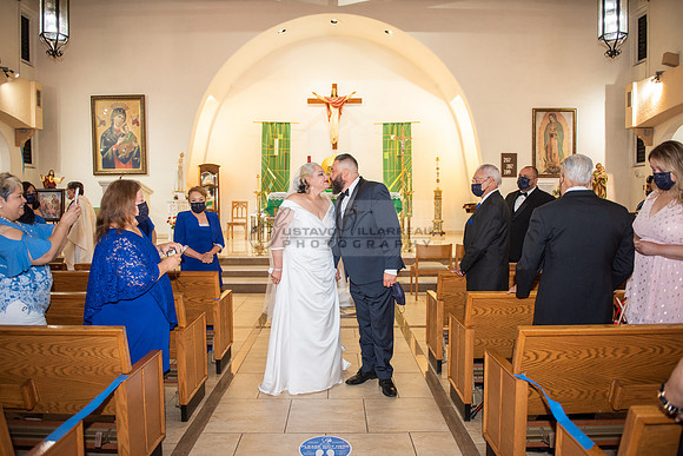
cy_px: 228
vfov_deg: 51.9
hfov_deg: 72.3
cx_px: 342
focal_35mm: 25
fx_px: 468
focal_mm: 24
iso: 1000
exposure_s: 1/160
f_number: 2.8
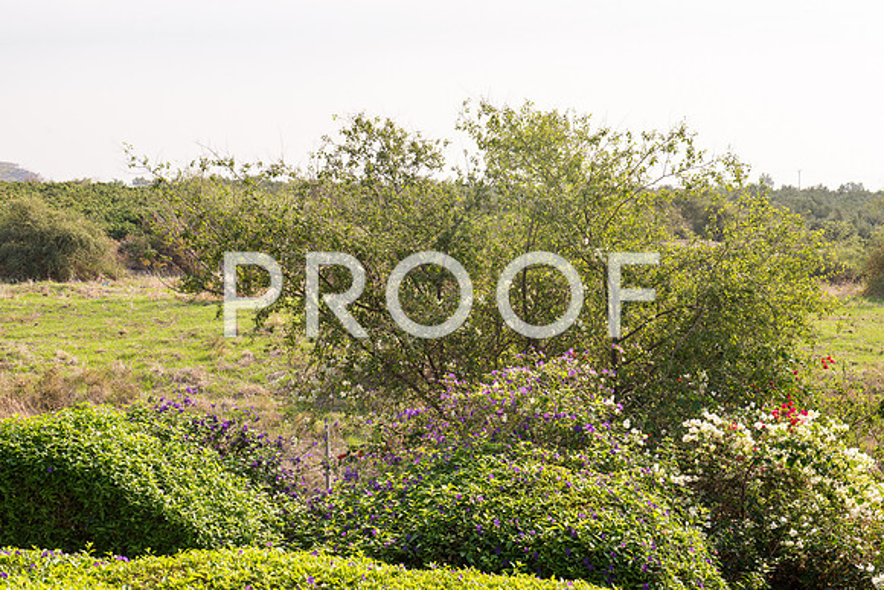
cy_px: 295
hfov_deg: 30.5
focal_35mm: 66
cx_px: 442
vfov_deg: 20.6
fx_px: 1621
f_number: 7.1
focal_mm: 66
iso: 100
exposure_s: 1/160
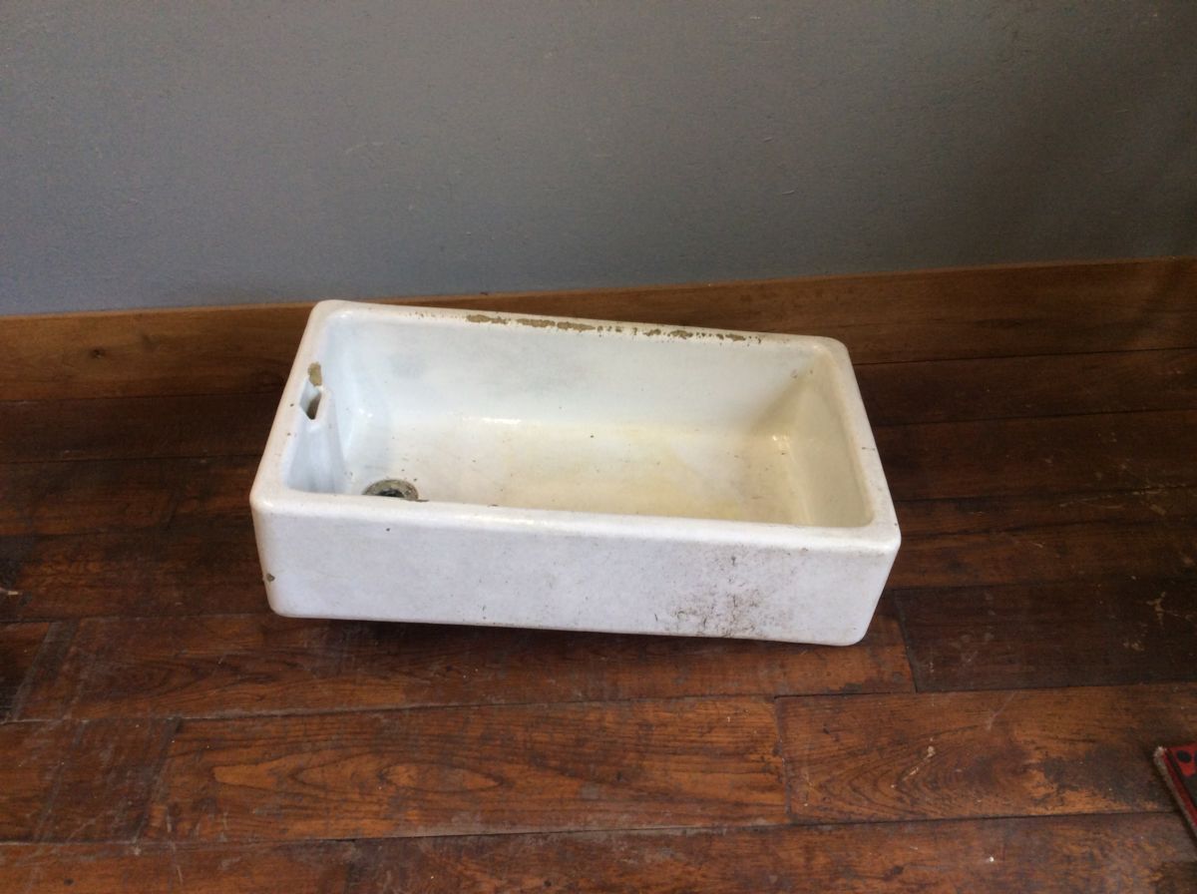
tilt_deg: -40.7
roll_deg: +3.8
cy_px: 447
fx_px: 1105
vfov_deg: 44.0
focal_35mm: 32
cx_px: 598
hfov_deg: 56.9
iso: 50
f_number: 2.4
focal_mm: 3.3
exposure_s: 1/100
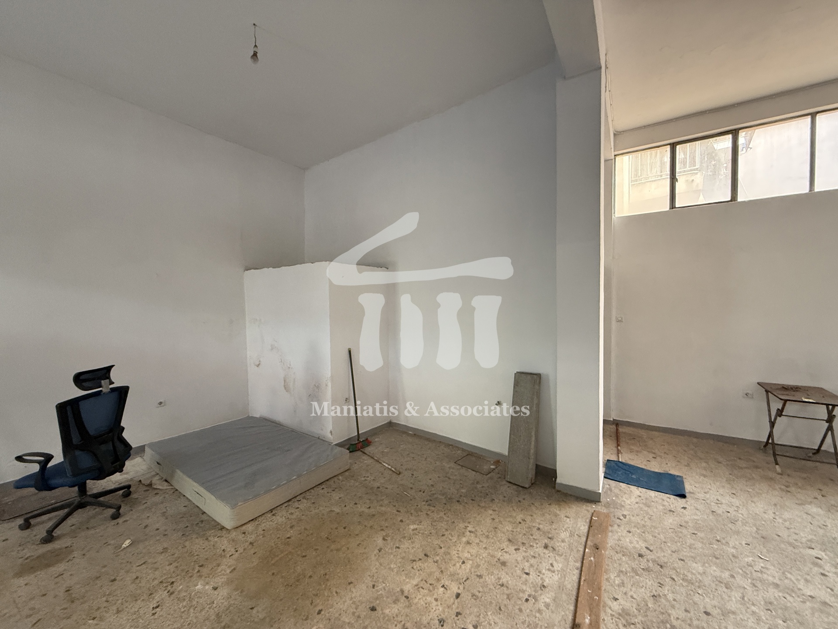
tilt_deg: -3.1
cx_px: 419
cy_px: 314
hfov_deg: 102.1
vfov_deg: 85.7
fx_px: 339
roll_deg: +0.4
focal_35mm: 14
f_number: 2.2
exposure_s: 1/60
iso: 400
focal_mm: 2.22
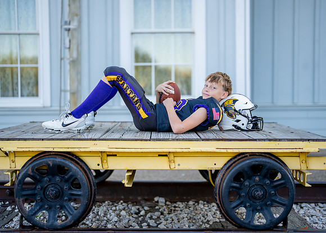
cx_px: 166
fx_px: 500
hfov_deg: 36.1
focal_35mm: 54
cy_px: 116
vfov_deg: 26.2
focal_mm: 50
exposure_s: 1/1250
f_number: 1.2
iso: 100
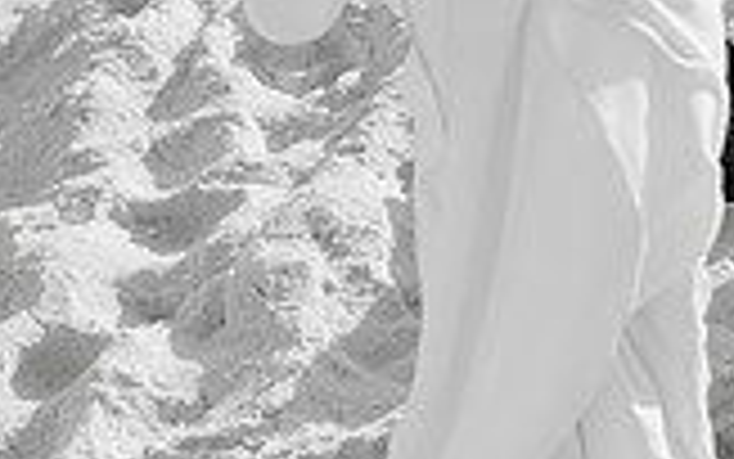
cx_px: 905
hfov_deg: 11.3
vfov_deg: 7.3
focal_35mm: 181
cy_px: 146
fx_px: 3622
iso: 200
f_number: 3.5
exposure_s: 1/2000
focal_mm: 50
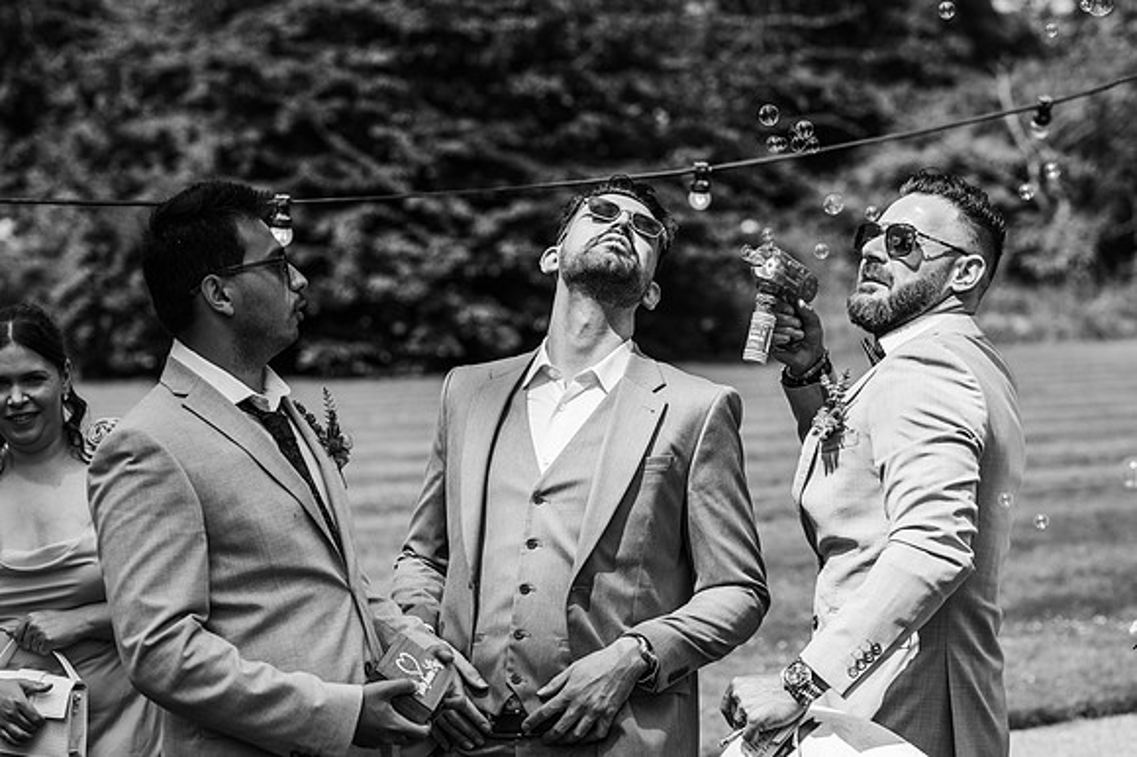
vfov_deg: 16.1
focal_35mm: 85
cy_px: 378
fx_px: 2683
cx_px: 568
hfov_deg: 23.9
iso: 100
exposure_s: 1/1000
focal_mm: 85
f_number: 4
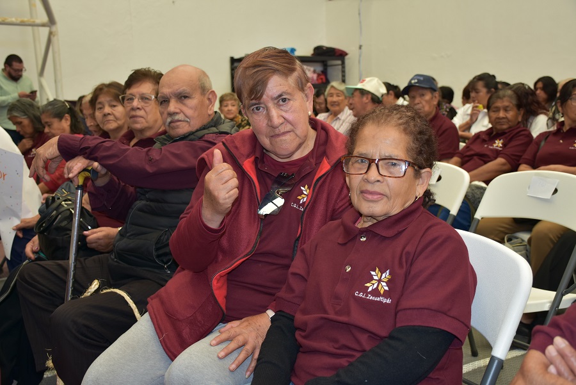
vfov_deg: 33.0
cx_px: 288
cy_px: 192
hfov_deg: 47.9
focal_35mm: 40
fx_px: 648
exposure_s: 1/125
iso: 250
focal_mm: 27
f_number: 4
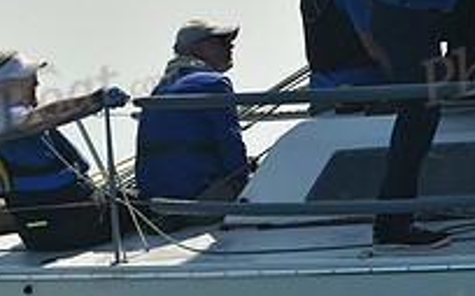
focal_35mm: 261
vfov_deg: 5.0
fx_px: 3375
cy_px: 199
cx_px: 303
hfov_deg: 8.0
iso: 320
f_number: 8
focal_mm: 90
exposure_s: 1/640
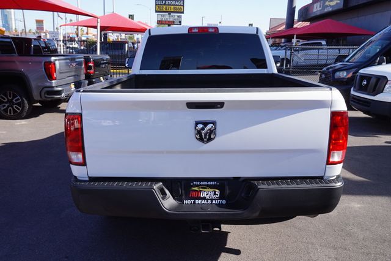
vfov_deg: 43.6
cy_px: 130
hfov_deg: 62.0
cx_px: 196
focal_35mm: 30
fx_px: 326
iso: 100
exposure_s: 1/80
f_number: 10
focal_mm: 20
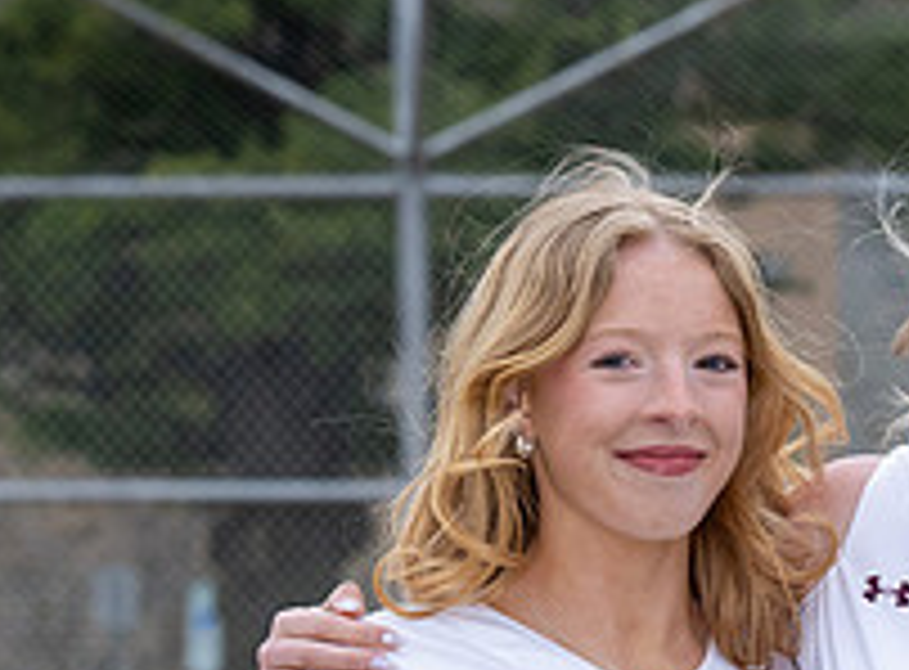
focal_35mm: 390
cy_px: 1093
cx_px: 1524
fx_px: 10181
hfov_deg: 5.1
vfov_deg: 3.8
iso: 400
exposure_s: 1/640
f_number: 5
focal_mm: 82
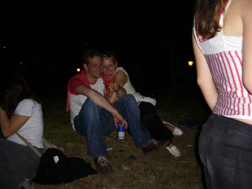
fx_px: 255
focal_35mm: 35
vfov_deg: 40.7
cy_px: 94
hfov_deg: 52.6
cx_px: 126
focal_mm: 5.8
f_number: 2.8
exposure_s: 1/60
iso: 100
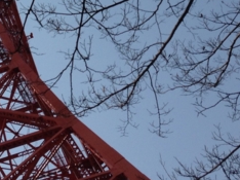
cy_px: -87
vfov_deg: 12.5
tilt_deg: +54.1
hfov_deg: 17.4
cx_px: 68
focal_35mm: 113
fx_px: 783
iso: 50
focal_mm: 4.12
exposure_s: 1/2857
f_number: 2.4
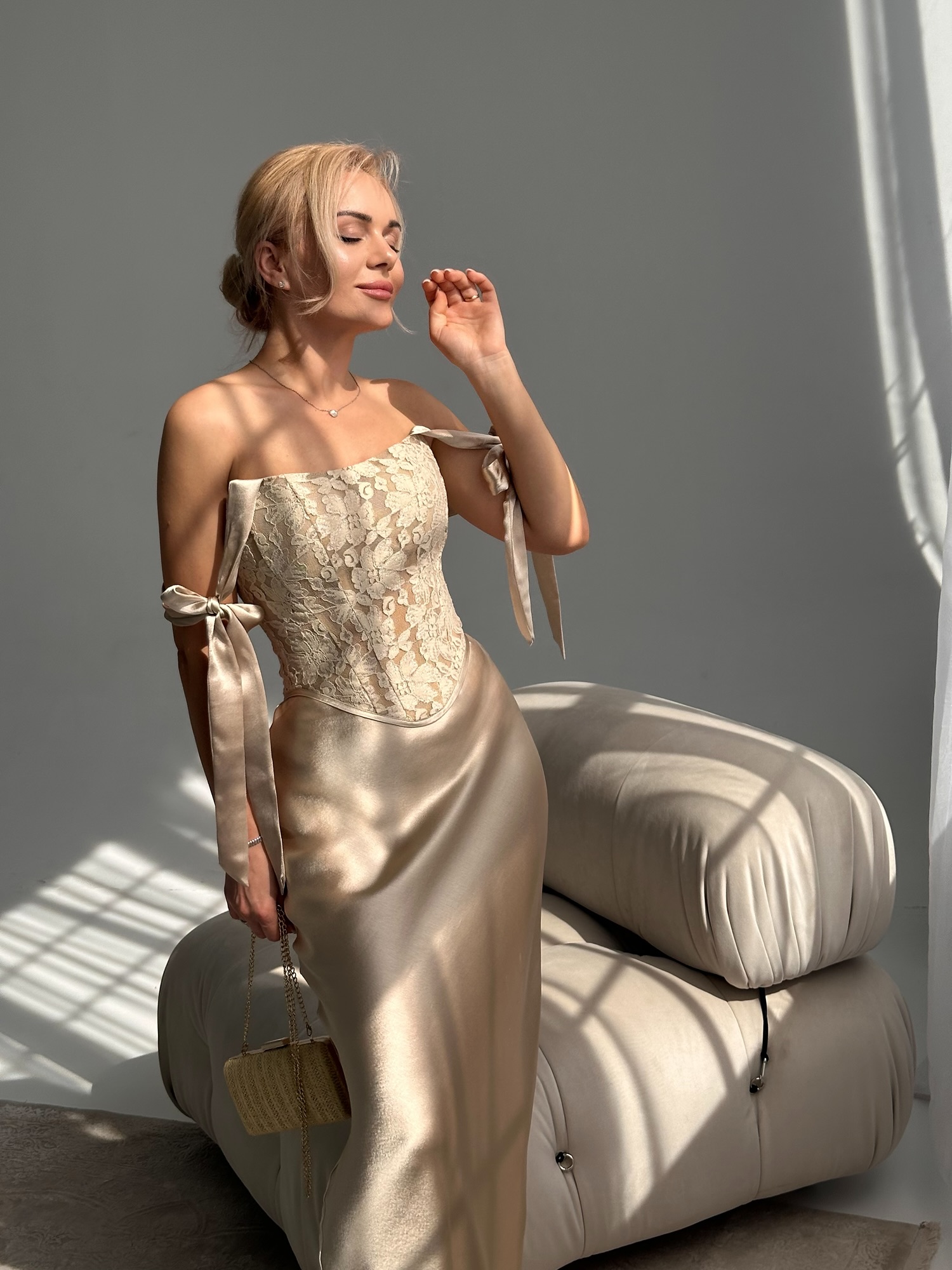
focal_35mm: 48
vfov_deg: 39.7
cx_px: 476
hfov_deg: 30.3
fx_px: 1760
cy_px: 635
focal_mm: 6.86
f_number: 1.78
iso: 64
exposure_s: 1/2028
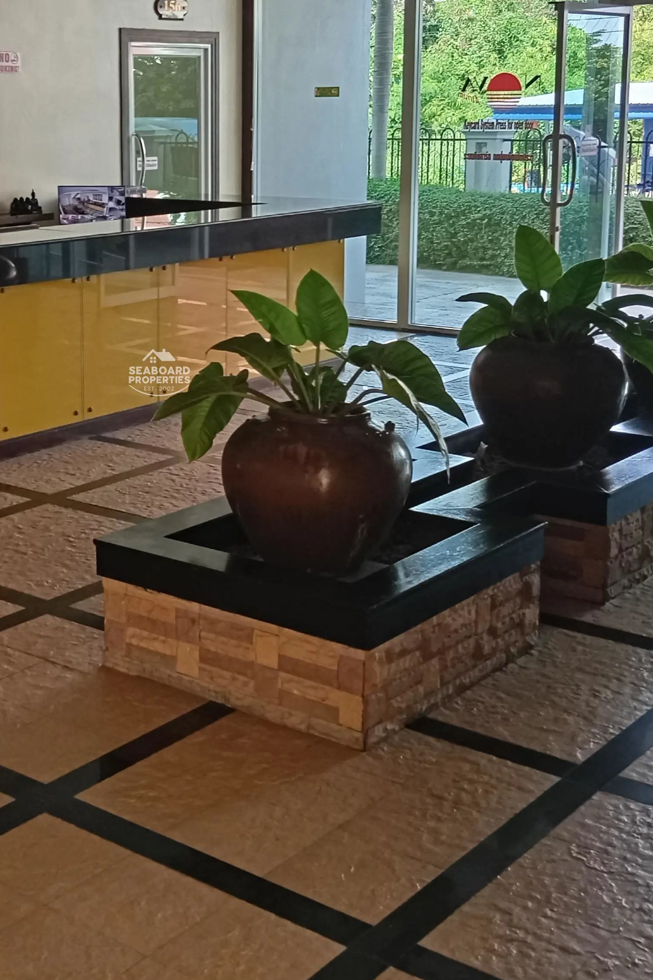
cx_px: 159
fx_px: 1415
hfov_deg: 25.7
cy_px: 373
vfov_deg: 38.0
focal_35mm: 52
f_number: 1.8
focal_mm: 4.22
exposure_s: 1/100
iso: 537
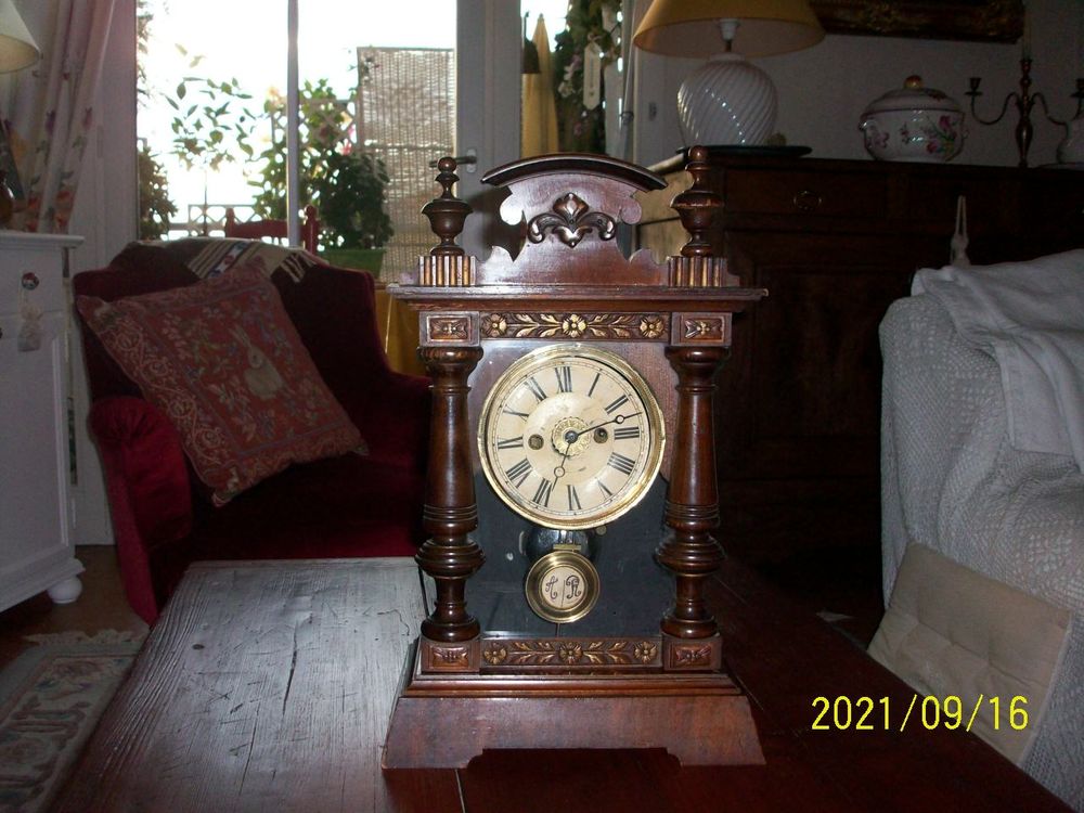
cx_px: 542
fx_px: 1065
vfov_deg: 41.8
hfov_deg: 54.0
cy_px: 406
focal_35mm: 34
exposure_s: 1/60
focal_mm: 5.7
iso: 160
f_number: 2.8
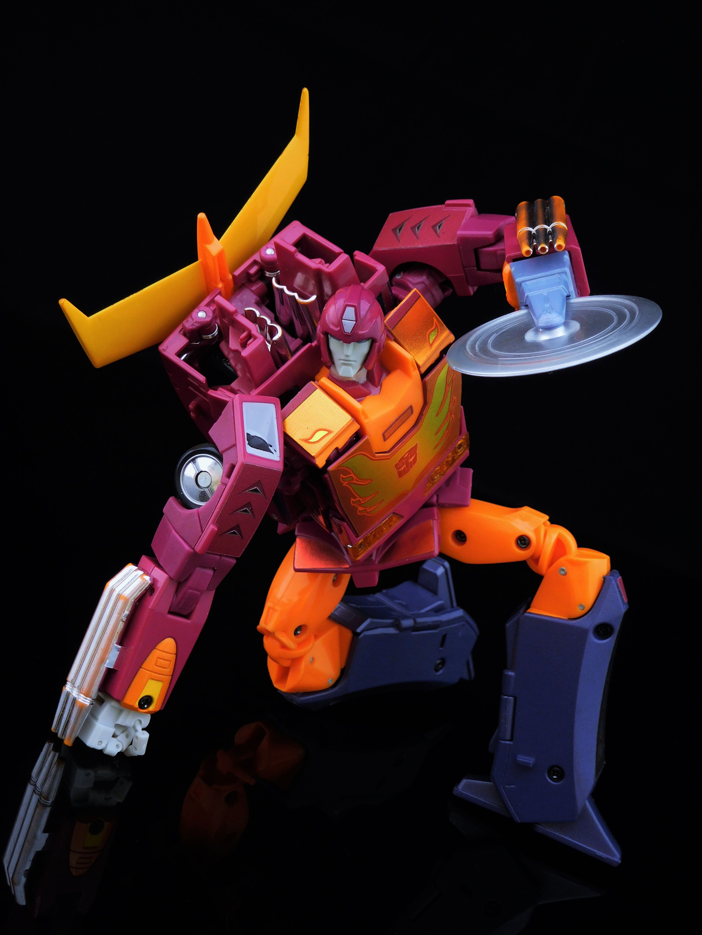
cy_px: 468
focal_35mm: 62
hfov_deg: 23.7
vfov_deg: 31.2
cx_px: 351
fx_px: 1676
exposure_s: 1/1.3
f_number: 4.4
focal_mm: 11.1
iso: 200
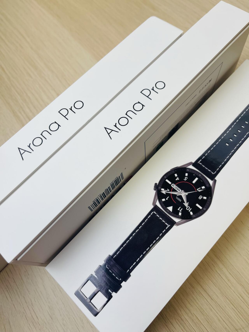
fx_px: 249
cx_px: 124
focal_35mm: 26
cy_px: 166
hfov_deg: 53.1
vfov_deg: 67.3
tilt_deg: -67.1
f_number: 1.6
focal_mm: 5.1
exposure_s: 1/100
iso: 40
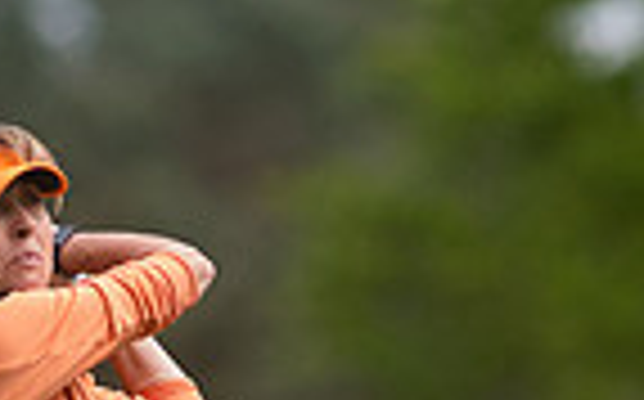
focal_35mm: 1860
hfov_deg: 1.1
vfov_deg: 0.7
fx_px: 32607
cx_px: 225
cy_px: 829
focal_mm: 300
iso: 1000
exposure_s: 1/2000
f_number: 4
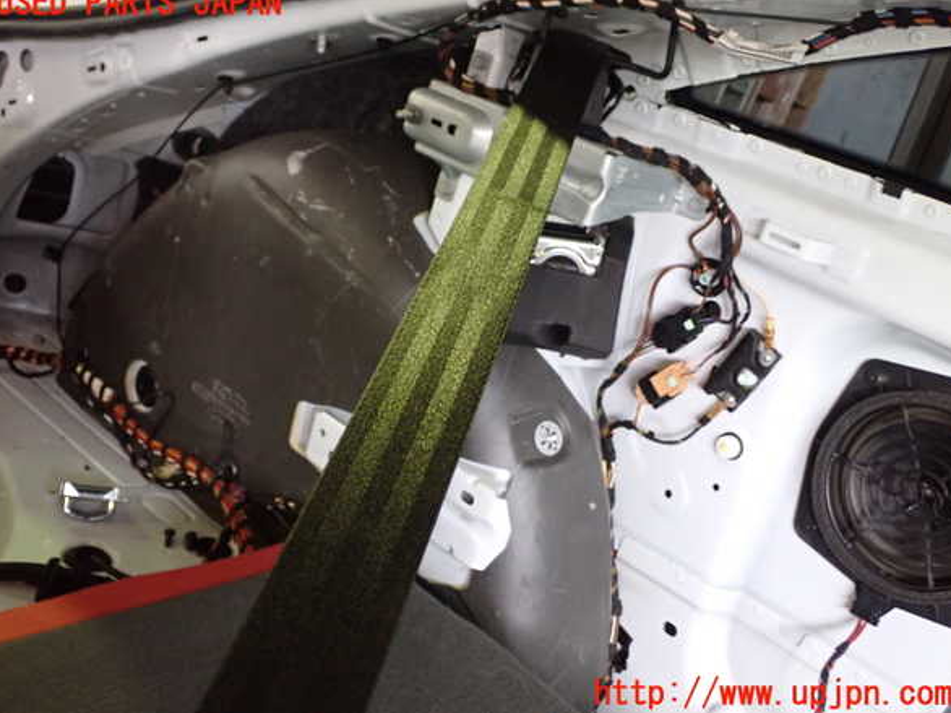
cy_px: 349
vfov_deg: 34.3
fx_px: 1153
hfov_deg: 44.8
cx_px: 474
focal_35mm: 42
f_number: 2.8
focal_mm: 7.31
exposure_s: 1/25
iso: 800
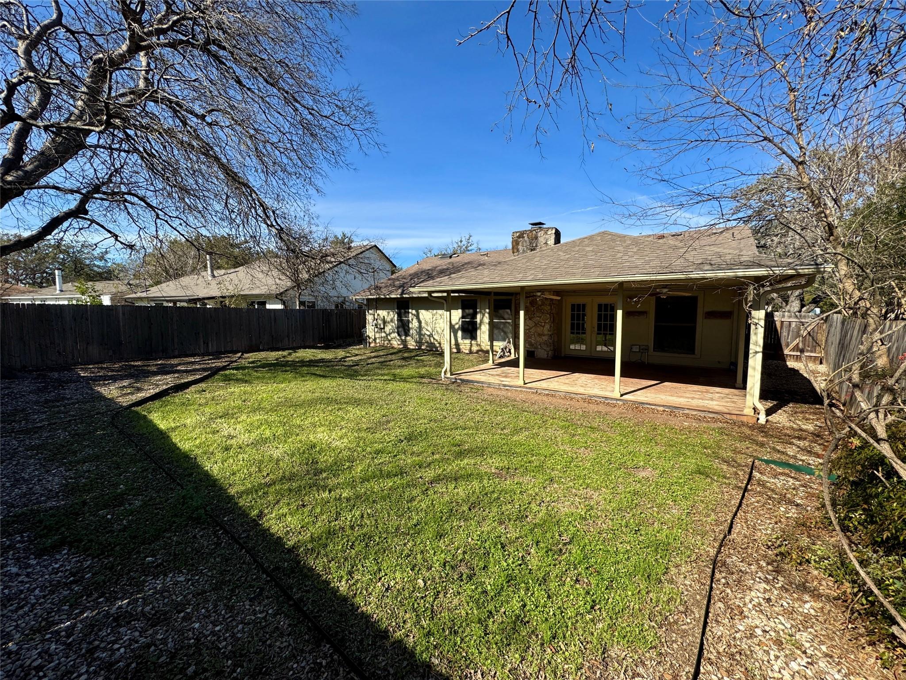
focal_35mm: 14
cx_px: 453
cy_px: 340
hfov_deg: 102.1
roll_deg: +0.9
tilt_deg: -5.3
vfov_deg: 85.7
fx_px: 366
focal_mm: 2.22
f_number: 2.2
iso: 50
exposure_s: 1/1506
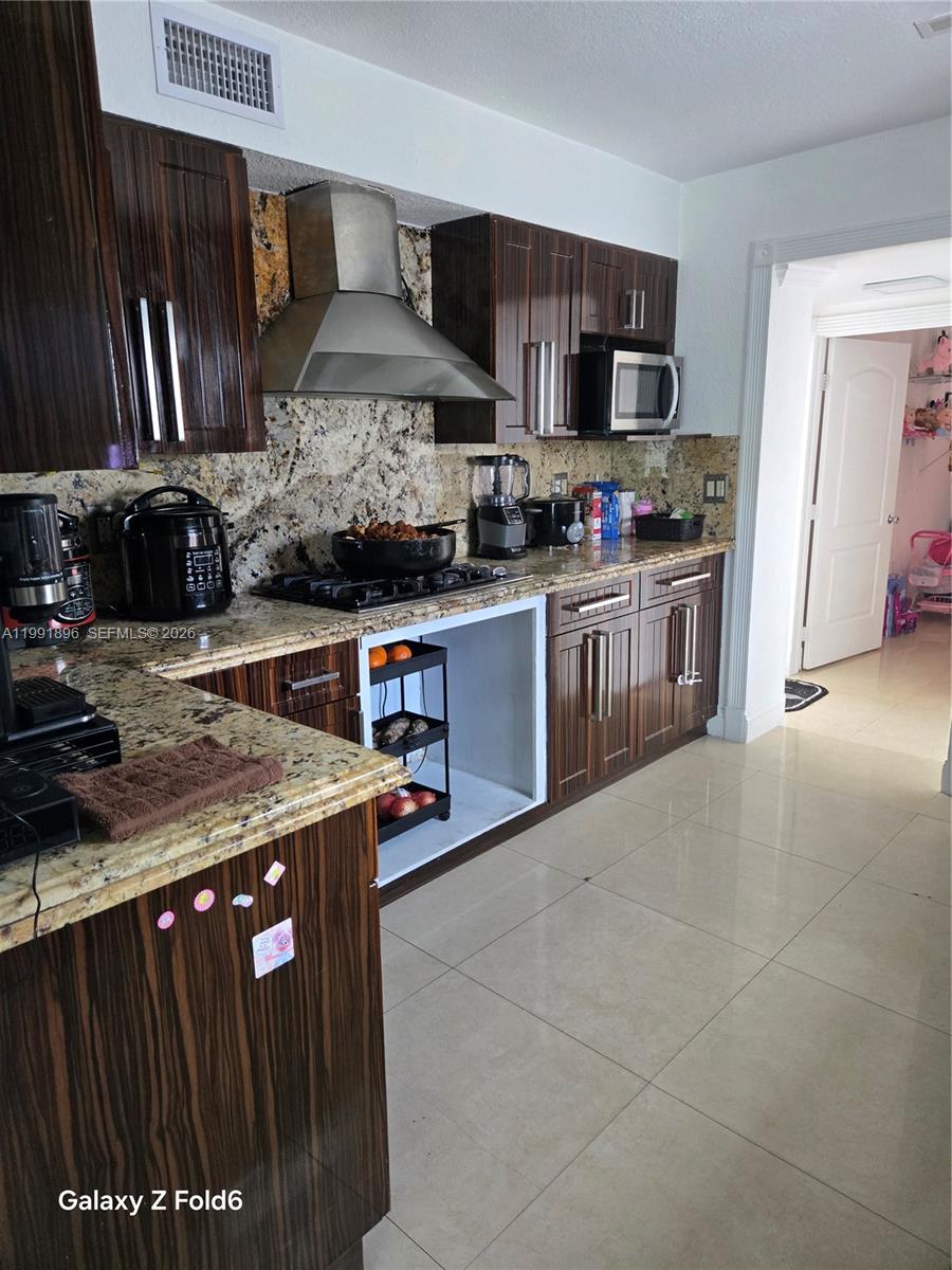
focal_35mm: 23
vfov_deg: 73.9
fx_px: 843
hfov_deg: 58.9
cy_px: 635
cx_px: 476
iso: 500
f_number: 1.8
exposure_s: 1/120
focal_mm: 5.4
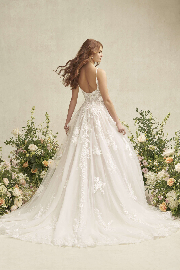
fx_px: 562
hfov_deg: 18.2
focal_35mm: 75
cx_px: 90
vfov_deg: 27.0
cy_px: 135
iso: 400
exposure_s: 1/125
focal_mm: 75
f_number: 5.6
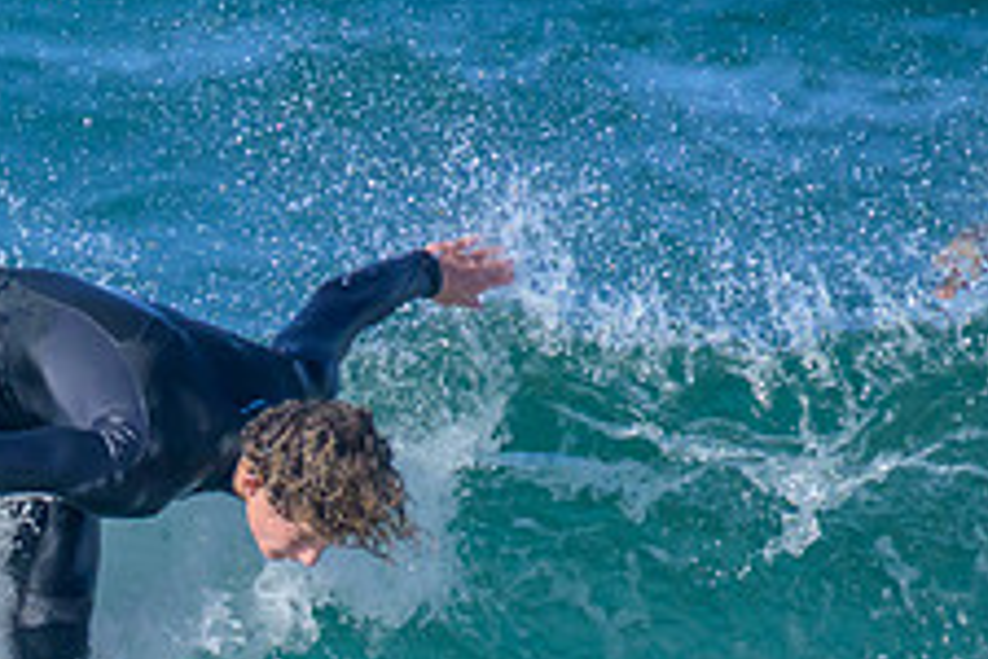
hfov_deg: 0.7
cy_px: 525
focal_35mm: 2832
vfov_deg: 0.5
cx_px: -331
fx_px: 77717
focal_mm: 800
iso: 1600
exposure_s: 1/2000
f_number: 11
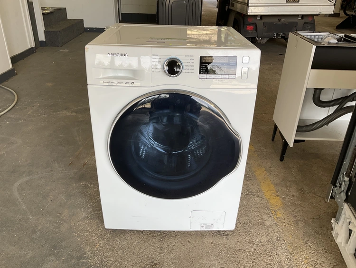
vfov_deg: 48.3
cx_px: 178
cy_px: 134
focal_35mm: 29
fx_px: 298
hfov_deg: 61.6
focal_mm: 3
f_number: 1.8
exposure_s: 1/120
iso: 25
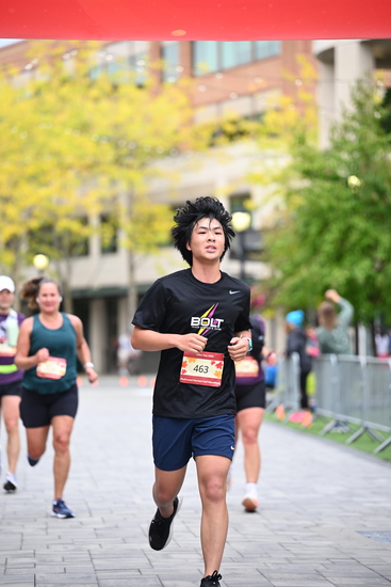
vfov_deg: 15.8
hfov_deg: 10.6
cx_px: 196
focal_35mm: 130
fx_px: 2116
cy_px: 294
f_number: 2.8
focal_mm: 130
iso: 640
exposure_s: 1/1600
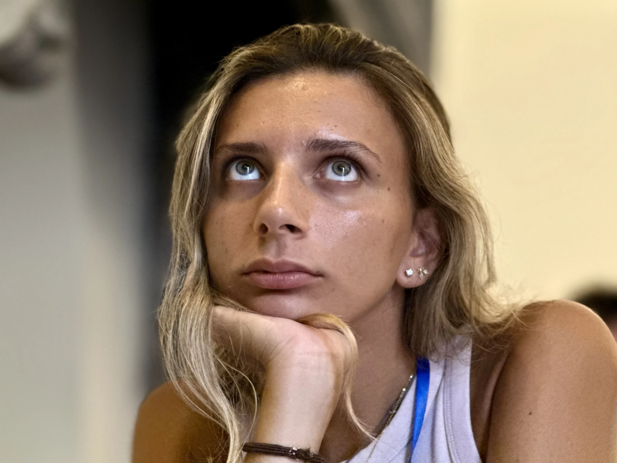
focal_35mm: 120
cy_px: 232
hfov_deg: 16.4
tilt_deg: +13.1
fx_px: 2139
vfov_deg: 12.3
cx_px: 308
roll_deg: -2.9
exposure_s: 1/50
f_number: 2.8
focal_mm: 15.7
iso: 800
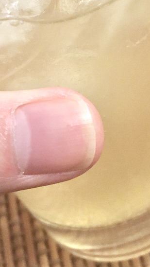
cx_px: 105
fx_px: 488
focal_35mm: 69
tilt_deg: -51.3
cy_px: 53
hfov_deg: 17.4
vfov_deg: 29.9
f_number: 2.2
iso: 200
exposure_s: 1/15
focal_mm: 4.15
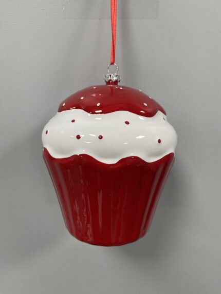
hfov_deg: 53.1
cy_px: 147
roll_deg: -2.4
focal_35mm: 26
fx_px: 221
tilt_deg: -20.6
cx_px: 110
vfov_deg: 67.3
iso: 125
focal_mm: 4.25
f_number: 1.8
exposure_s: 1/100
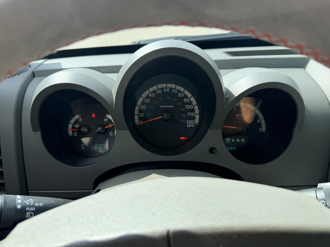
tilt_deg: -31.6
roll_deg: -0.5
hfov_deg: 71.6
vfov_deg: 56.8
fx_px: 229
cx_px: 165
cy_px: 124
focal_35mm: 24
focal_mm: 6.76
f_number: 1.78
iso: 80
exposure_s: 1/1337
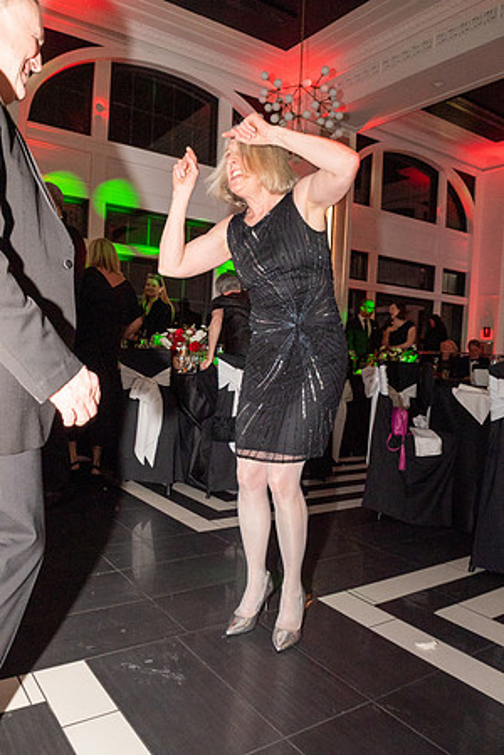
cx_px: 252
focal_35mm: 27
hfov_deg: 47.9
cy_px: 378
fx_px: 567
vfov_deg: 67.4
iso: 2000
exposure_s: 1/60
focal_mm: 18
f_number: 7.1
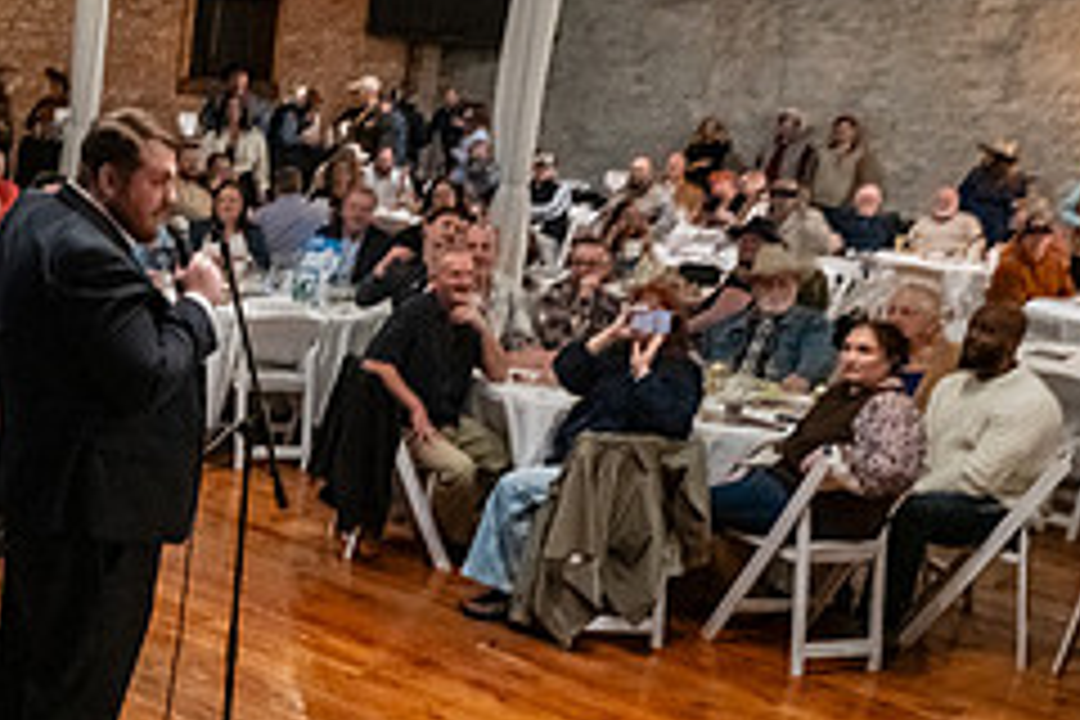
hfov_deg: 31.2
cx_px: -68
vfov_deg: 23.4
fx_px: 1740
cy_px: 385
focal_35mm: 58
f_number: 6.3
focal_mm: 24
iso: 6400
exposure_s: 1/40
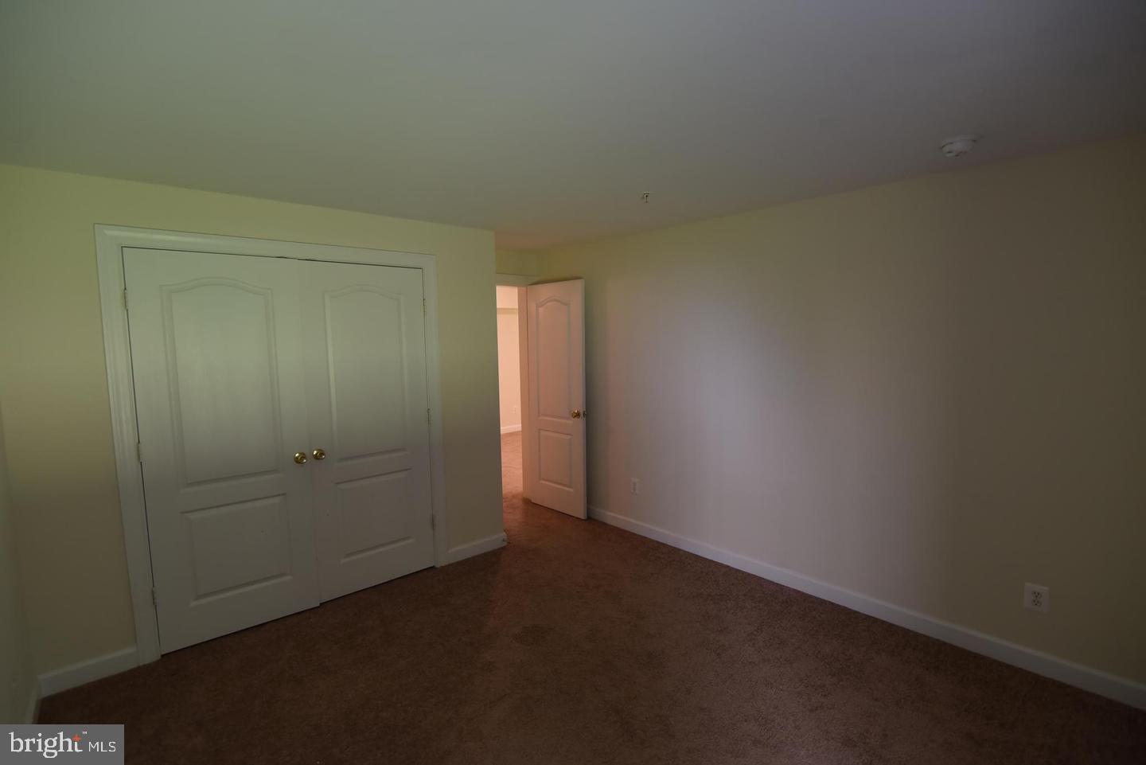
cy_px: 382
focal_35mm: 16
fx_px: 509
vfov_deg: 73.8
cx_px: 573
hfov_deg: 96.7
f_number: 3.2
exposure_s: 1/60
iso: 800
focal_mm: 16
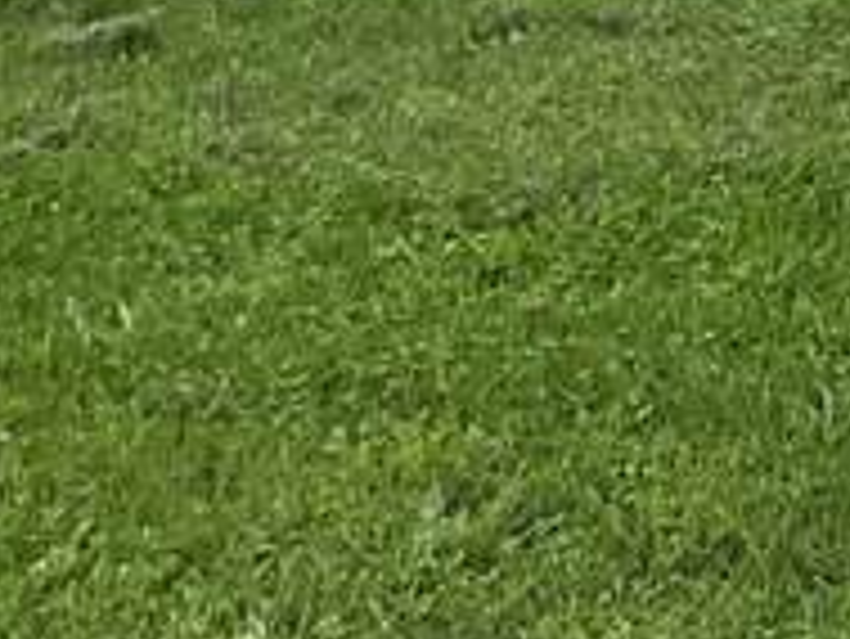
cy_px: -1215
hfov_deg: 10.5
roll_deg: +0.0
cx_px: 1534
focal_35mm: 176
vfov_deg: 7.5
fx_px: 4324
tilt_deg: +3.1
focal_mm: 4.2
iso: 32
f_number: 1.6
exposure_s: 1/882
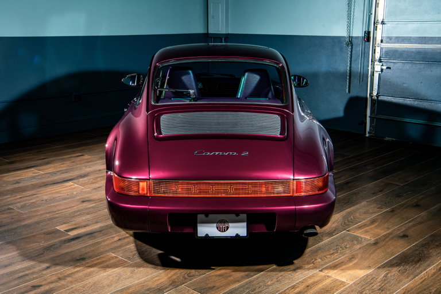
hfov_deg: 42.7
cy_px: 147
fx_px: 563
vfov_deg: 29.2
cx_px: 220
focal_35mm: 46
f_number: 10
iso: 200
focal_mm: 46
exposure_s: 1/100
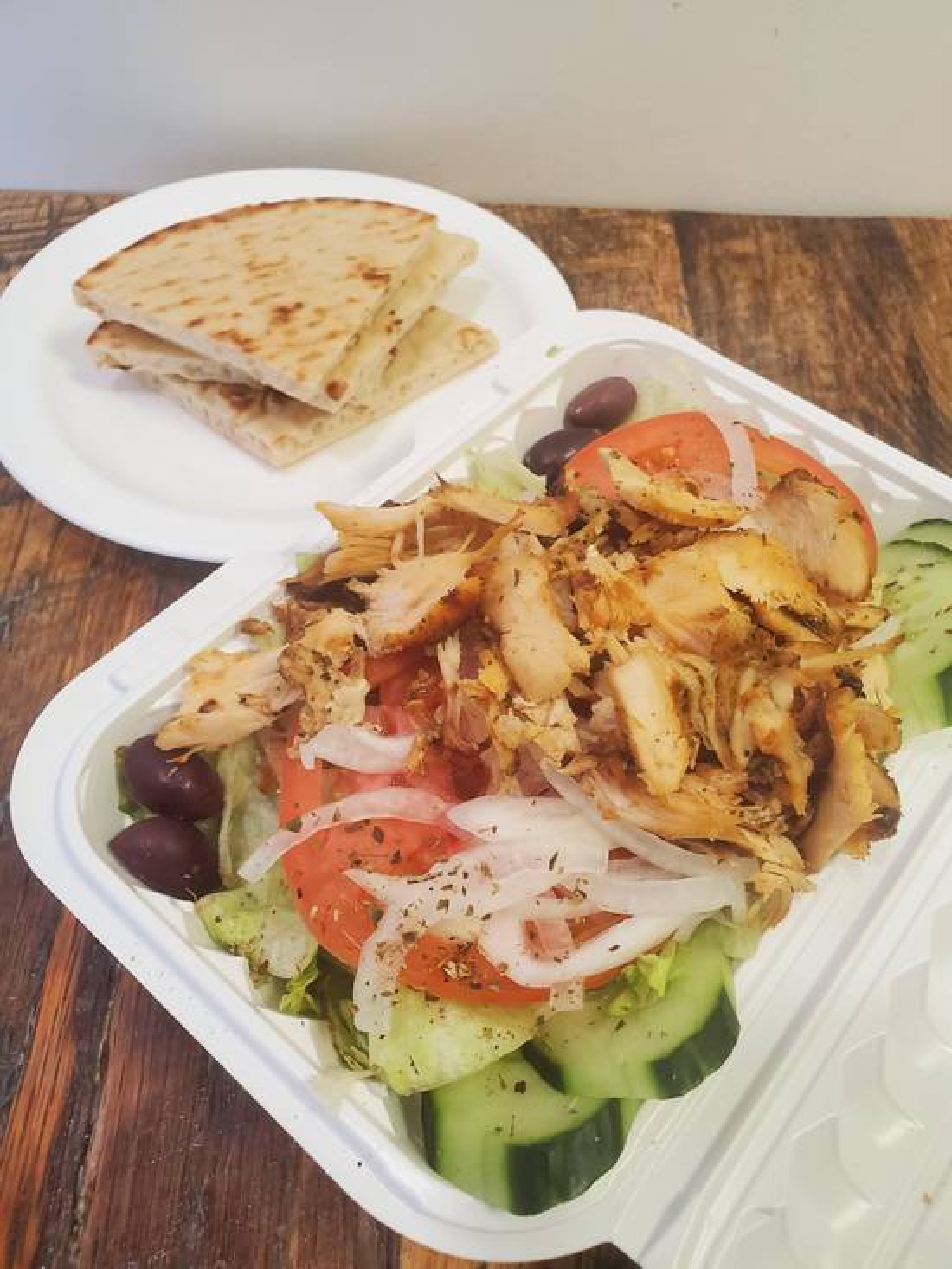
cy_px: 634
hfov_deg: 53.1
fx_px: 953
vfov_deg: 67.3
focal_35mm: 26
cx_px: 476
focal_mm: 4.3
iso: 200
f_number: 2.4
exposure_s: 1/60
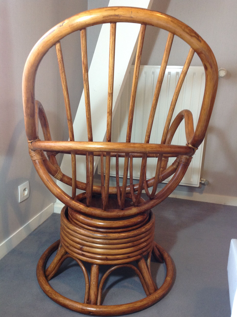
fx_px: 320
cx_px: 118
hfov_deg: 40.6
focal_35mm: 35
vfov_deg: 52.7
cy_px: 158
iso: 160
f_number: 2.4
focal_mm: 4.28
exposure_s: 1/15
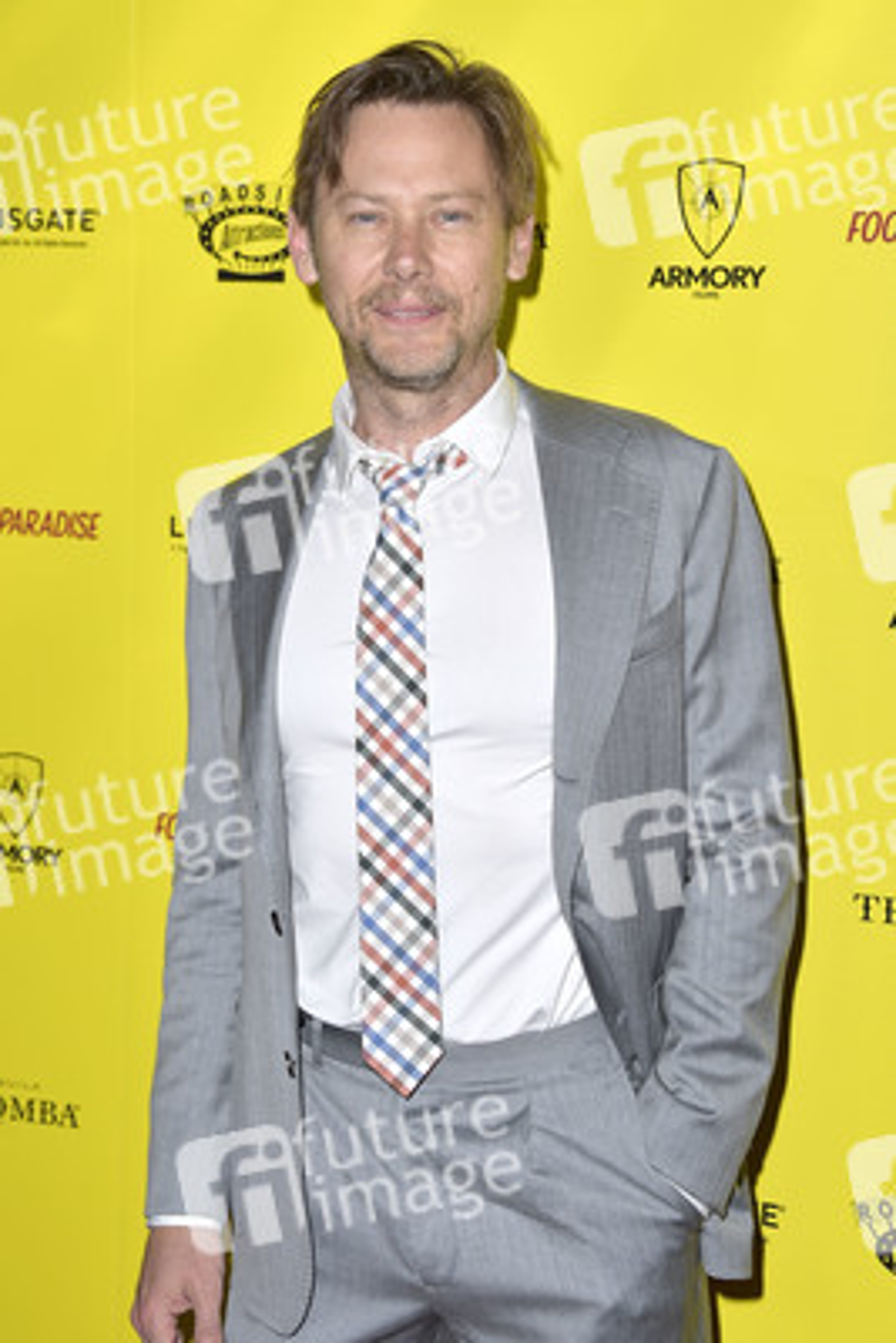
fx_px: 2536
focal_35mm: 68
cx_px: 448
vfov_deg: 29.6
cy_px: 672
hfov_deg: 20.0
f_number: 6.3
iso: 250
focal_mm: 68
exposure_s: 1/250
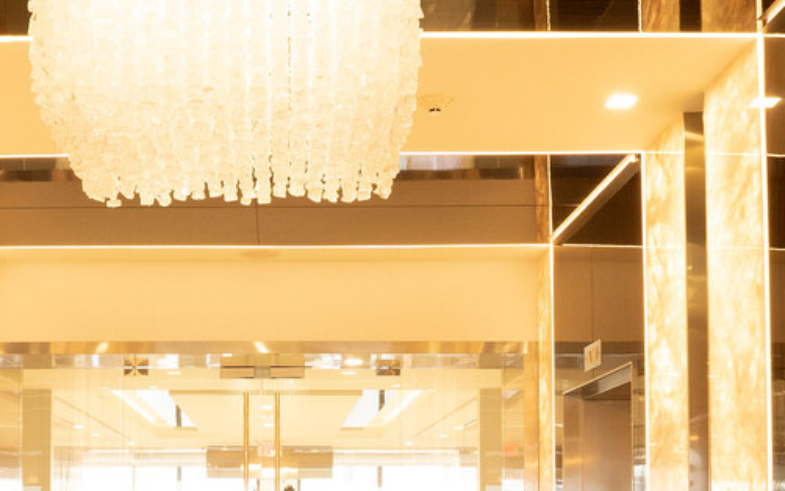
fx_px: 1134
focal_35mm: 53
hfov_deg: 37.7
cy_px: 496
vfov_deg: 23.4
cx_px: 258
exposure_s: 1/30
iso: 1600
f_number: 9
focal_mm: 18
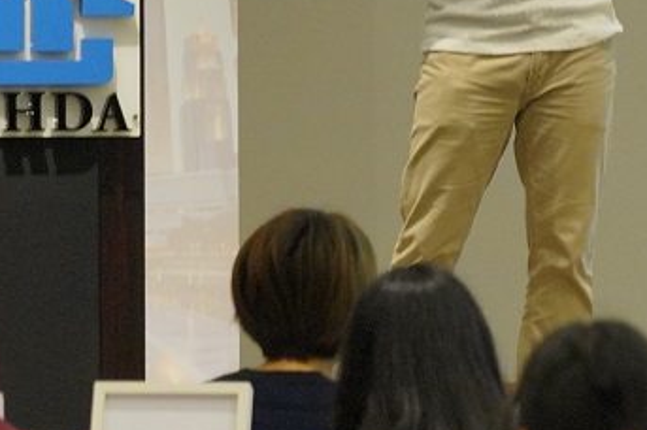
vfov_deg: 2.5
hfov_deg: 3.7
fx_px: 9875
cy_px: 92
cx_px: 589
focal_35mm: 550
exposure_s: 1/100
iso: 1600
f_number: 4
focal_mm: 105
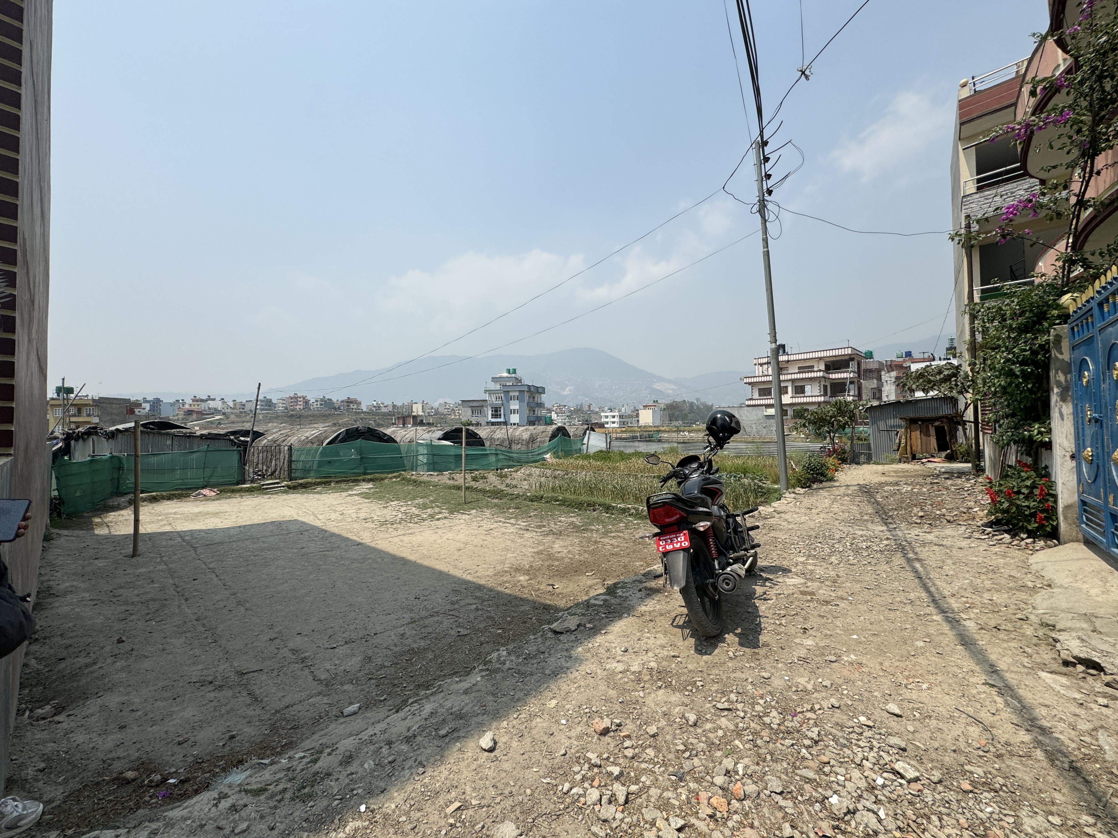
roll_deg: +1.5
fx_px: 452
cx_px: 559
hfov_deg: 102.1
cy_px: 419
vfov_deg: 85.7
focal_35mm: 14
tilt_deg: +1.2
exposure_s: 1/2770
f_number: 2.2
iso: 50
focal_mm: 2.22
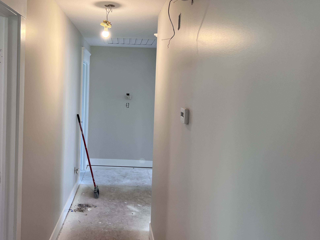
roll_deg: -1.5
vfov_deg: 42.8
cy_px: 97
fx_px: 305
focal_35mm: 33
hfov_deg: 54.9
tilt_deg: -1.3
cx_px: 126
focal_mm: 5.7
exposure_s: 1/60
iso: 64
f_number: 1.5
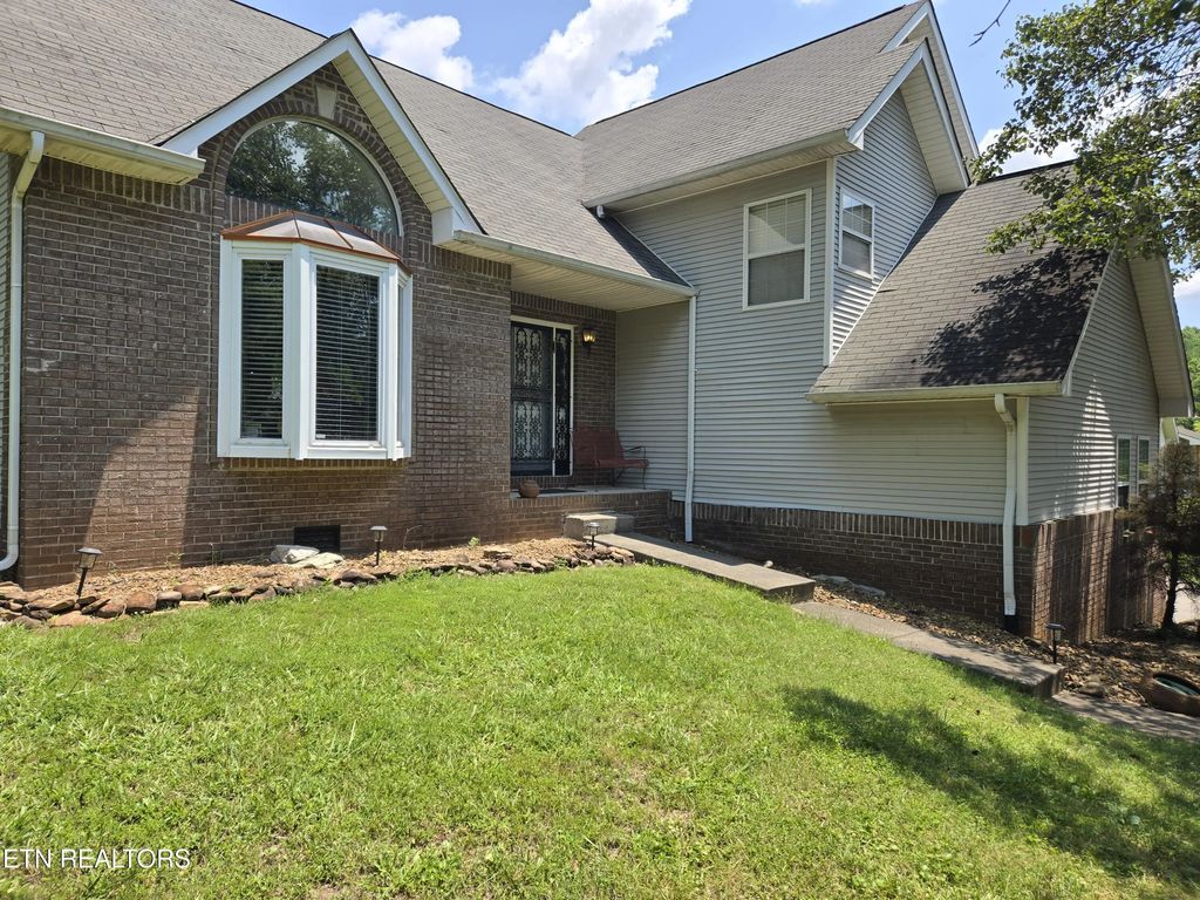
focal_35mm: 23
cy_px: 450
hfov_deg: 73.9
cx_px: 600
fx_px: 797
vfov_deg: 58.9
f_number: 1.8
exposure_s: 1/1163
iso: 25
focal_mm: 5.4
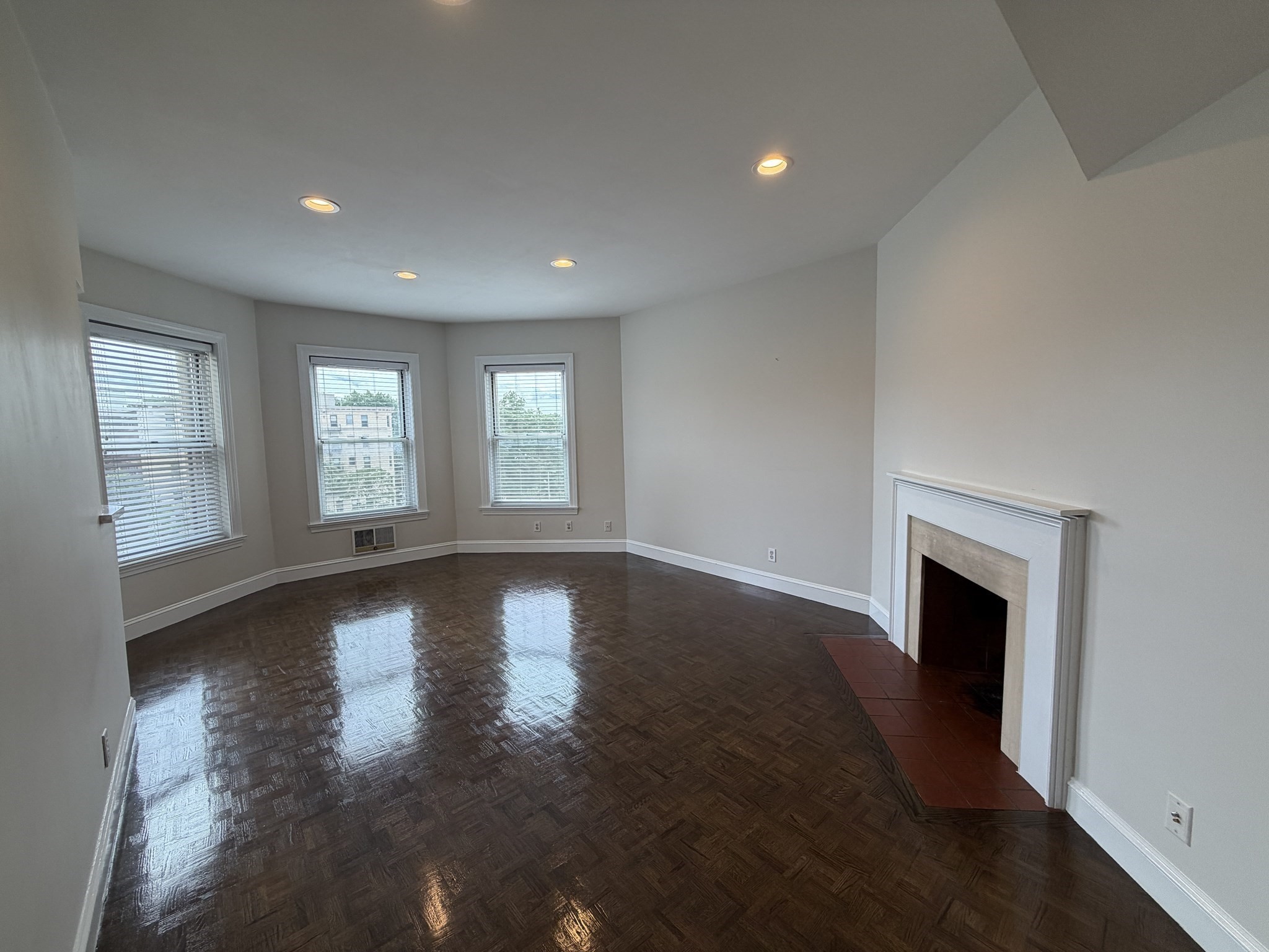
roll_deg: +1.2
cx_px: 634
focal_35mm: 14
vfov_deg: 85.7
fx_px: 513
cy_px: 476
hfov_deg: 102.1
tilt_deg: -5.0
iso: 80
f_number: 2.2
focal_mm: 2.22
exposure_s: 1/120
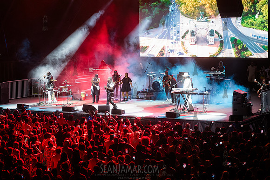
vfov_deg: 15.2
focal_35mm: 90
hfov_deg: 22.6
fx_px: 676
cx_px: 135
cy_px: 90
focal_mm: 86
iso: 3200
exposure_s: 1/250
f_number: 4
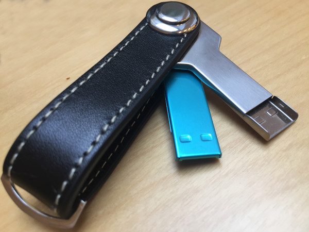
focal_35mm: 29
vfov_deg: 48.2
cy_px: 116
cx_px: 154
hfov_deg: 61.7
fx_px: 259
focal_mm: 4.15
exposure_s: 1/50
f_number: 2.2
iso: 40
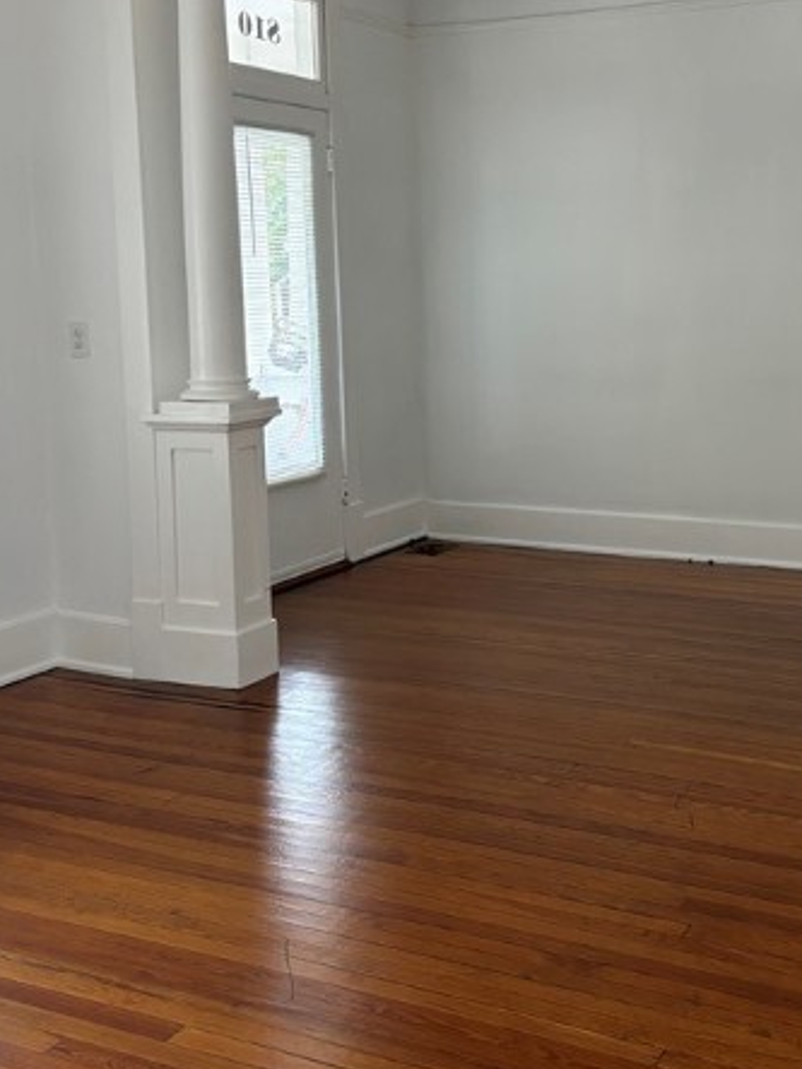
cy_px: 402
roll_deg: +0.2
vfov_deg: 41.8
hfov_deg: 32.0
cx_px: 518
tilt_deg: -4.6
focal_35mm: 45
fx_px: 1390
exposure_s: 1/60
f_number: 1.6
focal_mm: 5.96
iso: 160
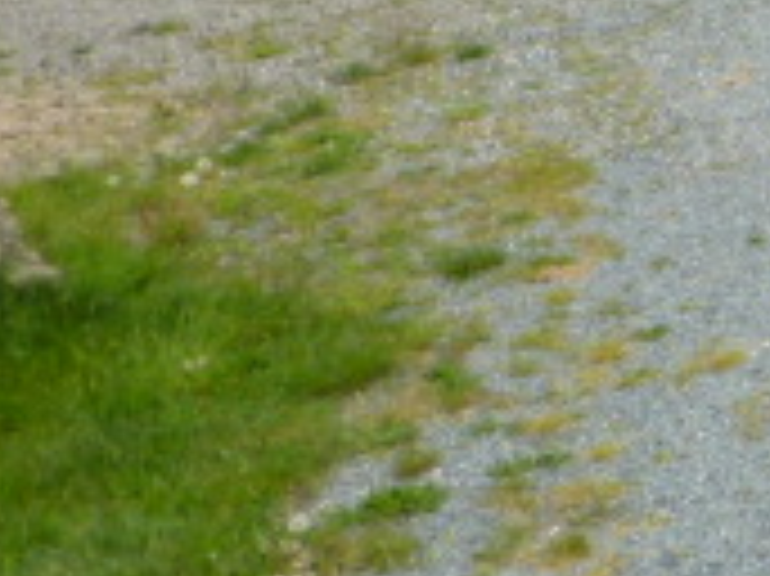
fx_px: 2001
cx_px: 1256
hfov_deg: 18.5
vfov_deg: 15.1
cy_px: -306
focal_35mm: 90
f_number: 4
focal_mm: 4.3
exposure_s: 1/160
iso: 100
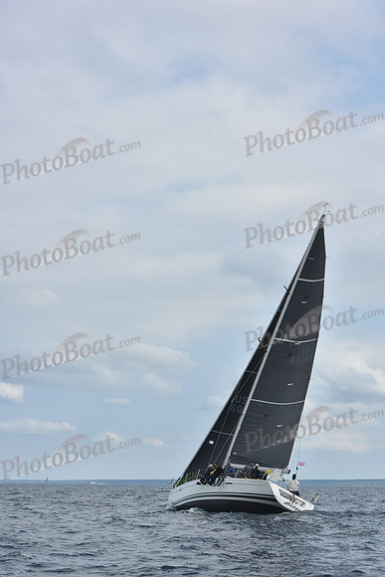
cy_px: 288
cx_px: 192
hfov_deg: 19.5
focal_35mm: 70
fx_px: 1122
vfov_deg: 28.8
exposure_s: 1/800
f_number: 10
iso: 400
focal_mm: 70
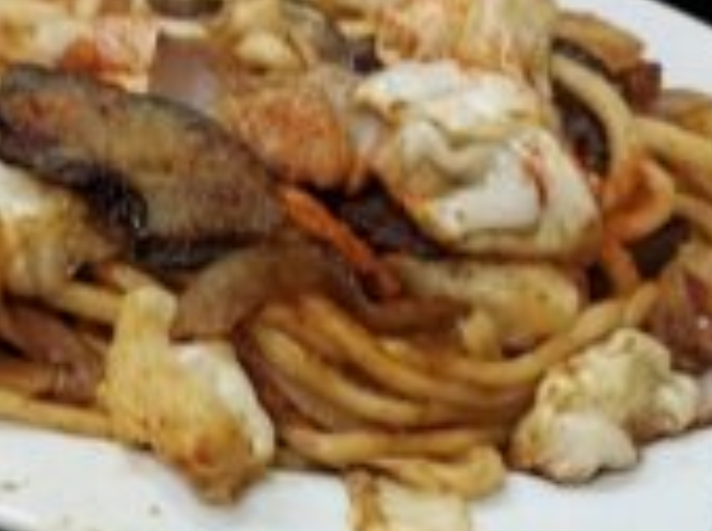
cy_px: 468
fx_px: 1827
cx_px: 181
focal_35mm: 89
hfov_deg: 21.9
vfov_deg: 16.3
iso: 250
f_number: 2
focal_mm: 4.6
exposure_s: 1/50
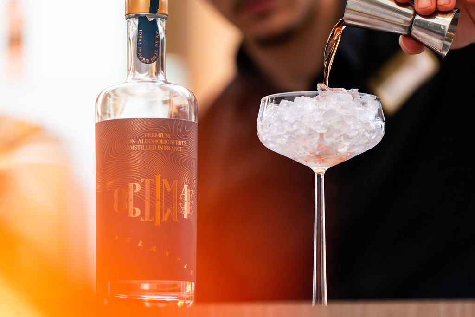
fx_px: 2639
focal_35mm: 200
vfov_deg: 6.9
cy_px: 158
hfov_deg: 10.3
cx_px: 238
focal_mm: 200
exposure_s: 1/400
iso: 2000
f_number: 2.8
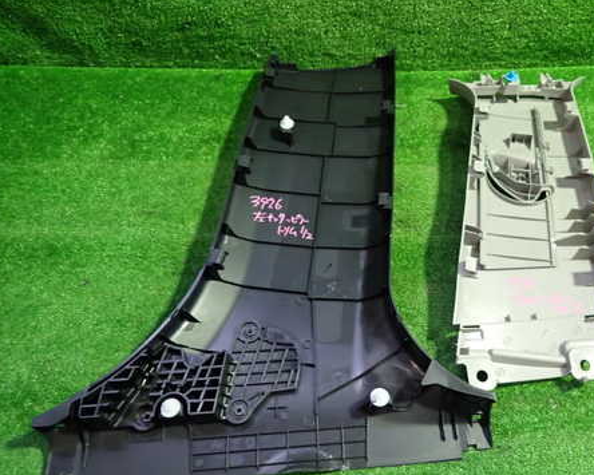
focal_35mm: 33
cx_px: 369
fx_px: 580
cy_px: 244
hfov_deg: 53.7
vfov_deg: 44.5
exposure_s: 1/30
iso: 320
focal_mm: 4.5
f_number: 2
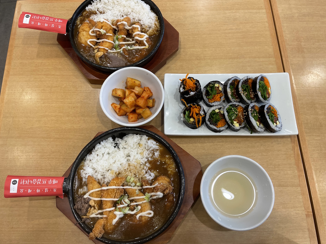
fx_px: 264
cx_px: 164
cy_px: 118
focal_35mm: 28
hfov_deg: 63.4
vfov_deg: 49.7
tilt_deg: -72.2
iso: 125
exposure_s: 1/120
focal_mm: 5.1
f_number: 1.6
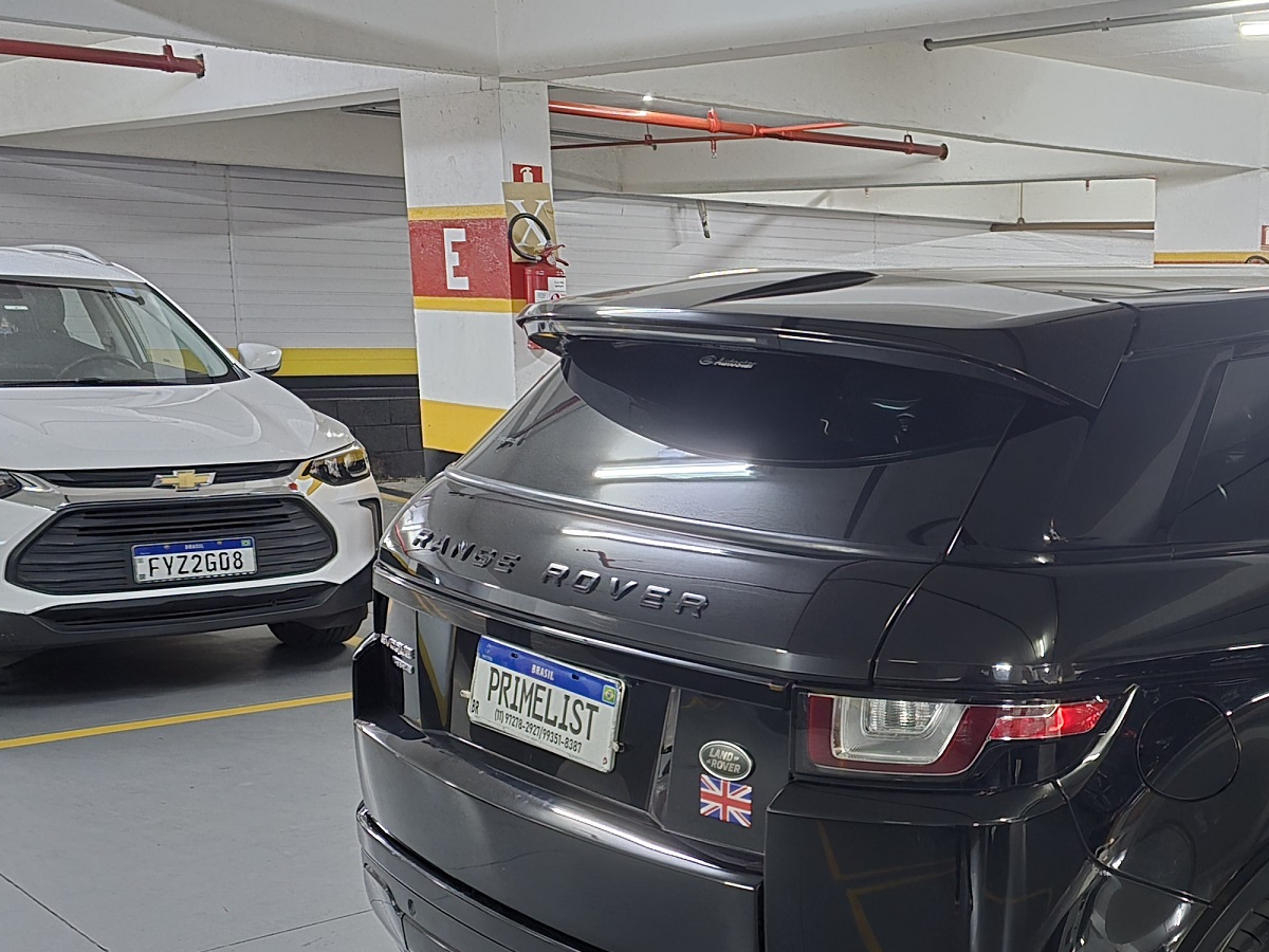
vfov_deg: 31.1
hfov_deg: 38.8
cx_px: 1108
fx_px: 1686
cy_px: 689
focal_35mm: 46
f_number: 1.7
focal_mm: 6.3
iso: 2000
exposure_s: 1/20
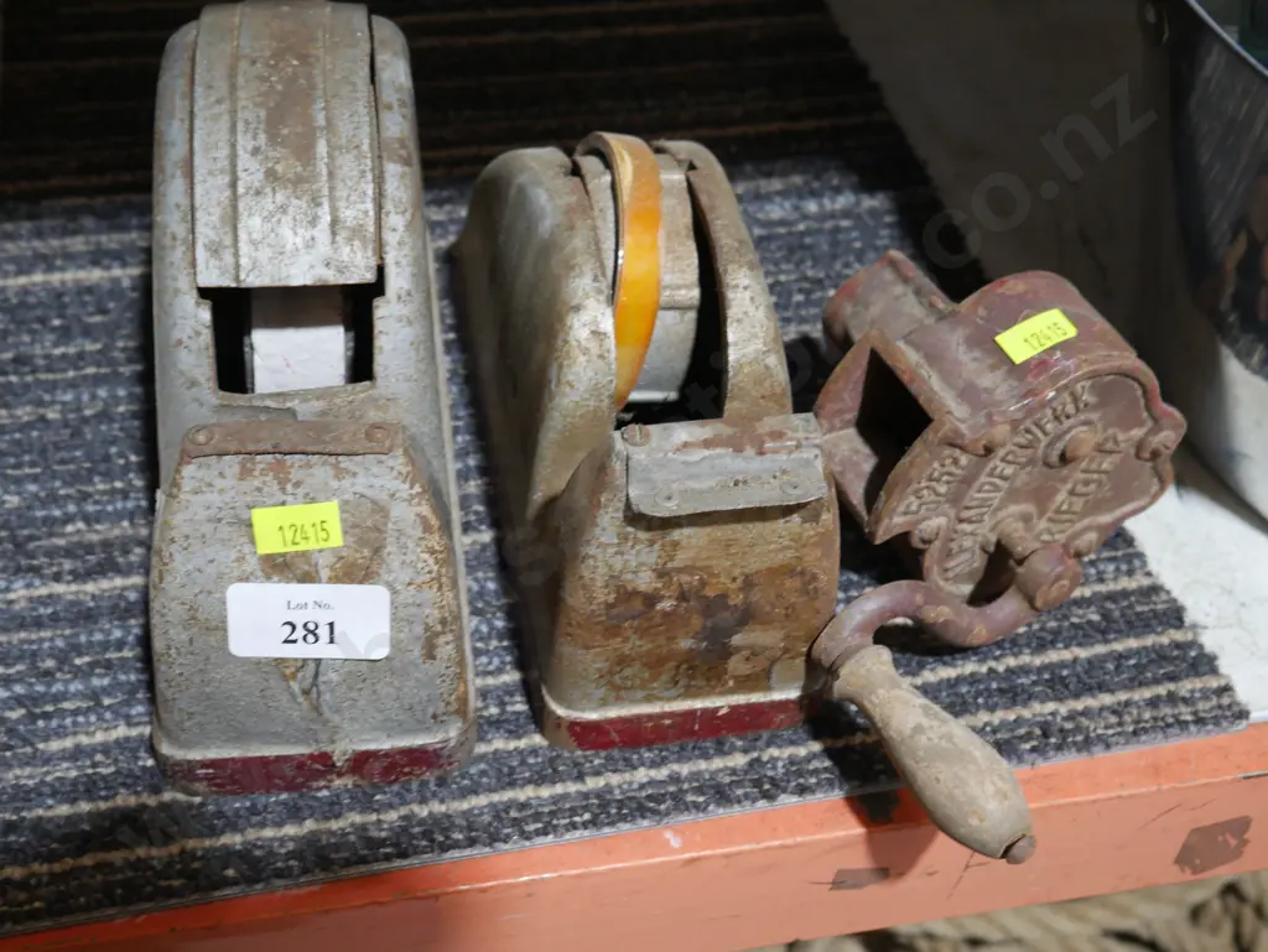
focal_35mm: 46
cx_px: 634
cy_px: 476
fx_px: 1686
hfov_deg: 41.2
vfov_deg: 31.5
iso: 800
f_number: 5.1
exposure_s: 1/60
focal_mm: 23
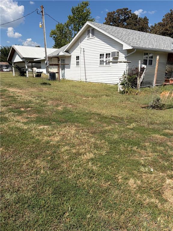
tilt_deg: -14.0
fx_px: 173
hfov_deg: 53.1
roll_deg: +0.3
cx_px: 86
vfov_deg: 67.3
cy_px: 116
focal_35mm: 26
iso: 50
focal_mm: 5.96
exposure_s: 1/5348
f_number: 1.6
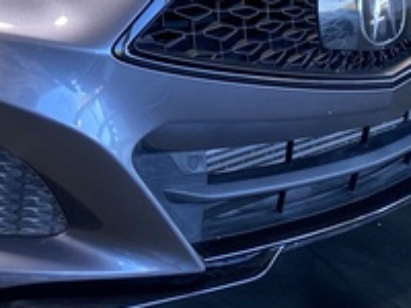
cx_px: 32
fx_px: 1140
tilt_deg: -8.6
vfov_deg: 14.0
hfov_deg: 20.0
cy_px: -211
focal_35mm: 96
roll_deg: -2.7
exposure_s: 1/120
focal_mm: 4.25
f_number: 1.8
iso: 125
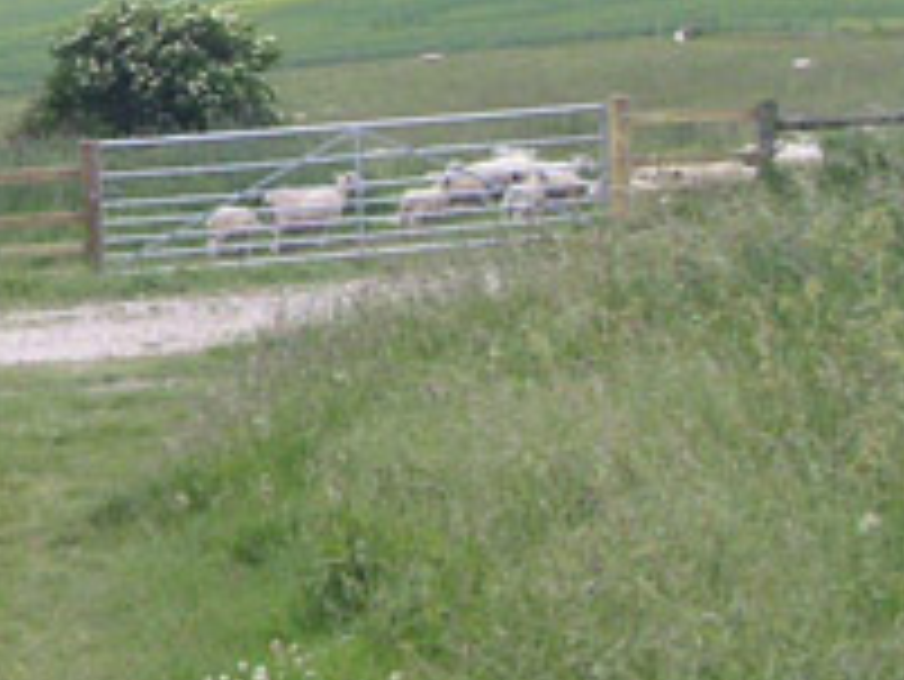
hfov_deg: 15.3
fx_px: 3214
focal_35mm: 123
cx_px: -247
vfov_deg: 11.9
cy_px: -23
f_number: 6.7
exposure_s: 1/45
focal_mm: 6
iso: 160
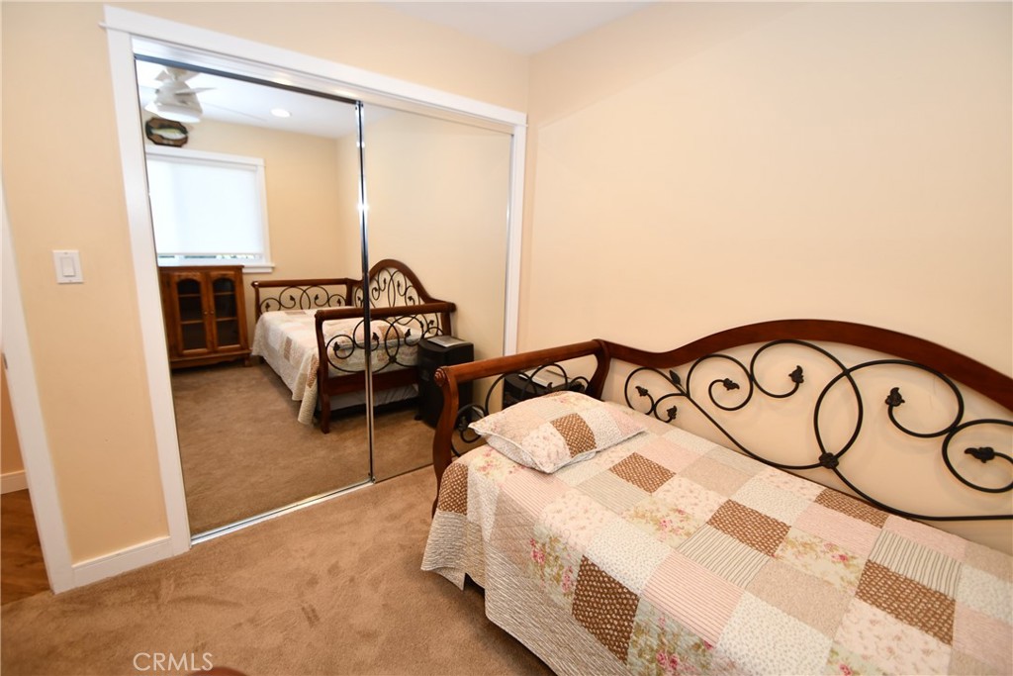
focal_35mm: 15
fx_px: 422
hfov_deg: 100.4
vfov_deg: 77.3
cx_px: 506
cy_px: 338
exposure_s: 1/60
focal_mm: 10
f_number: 4
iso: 450
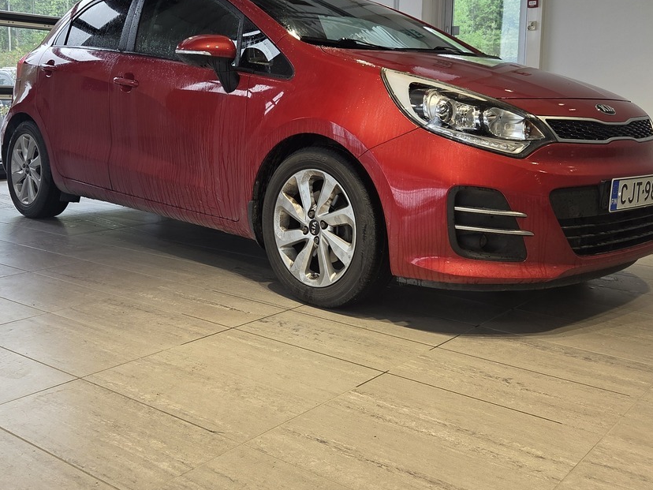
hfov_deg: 46.7
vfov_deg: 35.6
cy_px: 163
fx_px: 755
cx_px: 289
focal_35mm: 40
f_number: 1.8
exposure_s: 1/180
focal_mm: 5.4
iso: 80
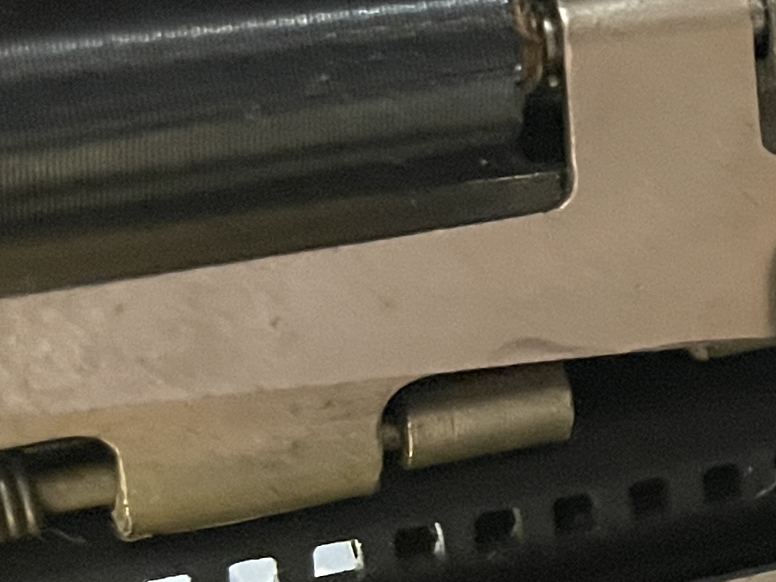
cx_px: 1259
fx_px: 2600
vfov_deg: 12.7
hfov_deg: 15.3
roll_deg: +0.0
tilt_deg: -14.6
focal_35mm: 116
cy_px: 166
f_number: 1.6
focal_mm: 4.2
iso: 1000
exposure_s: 1/30
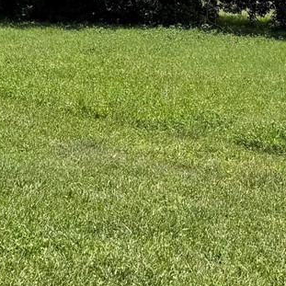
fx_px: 1019
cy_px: -70
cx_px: 263
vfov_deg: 15.3
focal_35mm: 109
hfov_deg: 15.8
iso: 80
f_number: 1.78
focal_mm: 6.76
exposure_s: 1/5714
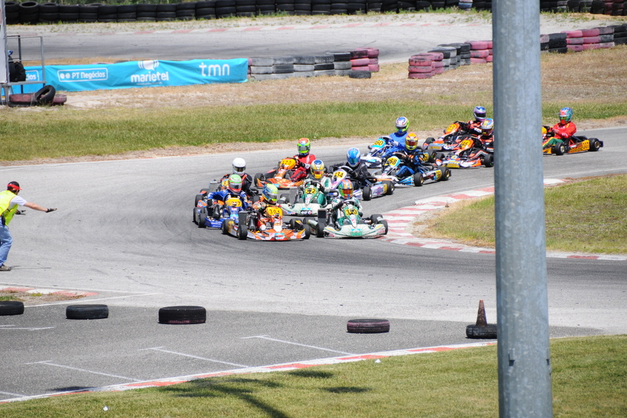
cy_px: 209
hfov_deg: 6.8
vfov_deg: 4.5
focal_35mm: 302
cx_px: 315
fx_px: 5259
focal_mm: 200
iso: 400
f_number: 5.6
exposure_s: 1/2000
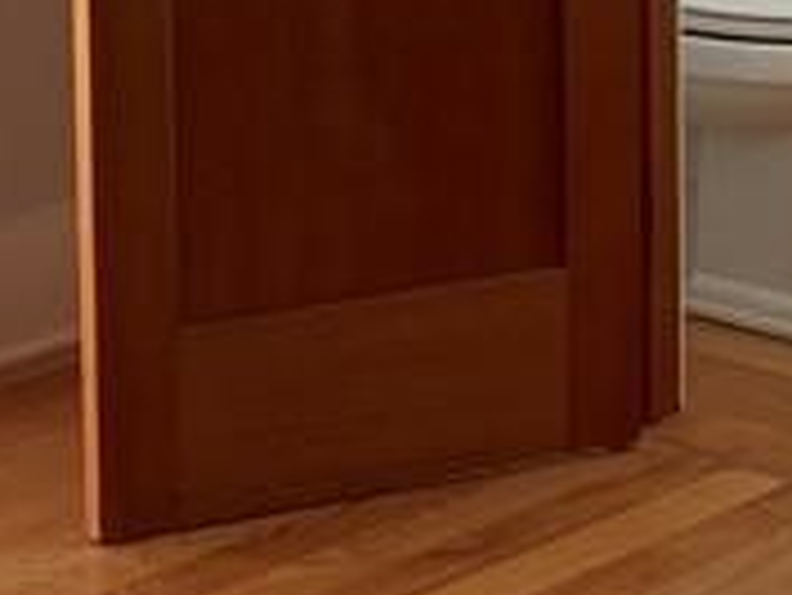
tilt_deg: -5.0
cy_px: -412
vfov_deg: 9.5
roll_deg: +1.8
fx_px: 3434
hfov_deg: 12.9
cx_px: -89
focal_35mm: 150
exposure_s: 1/121
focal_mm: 4.25
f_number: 1.8
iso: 25
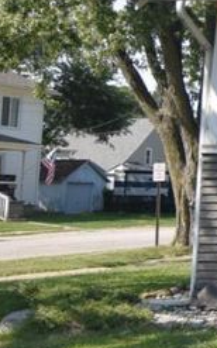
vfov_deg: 23.2
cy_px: 105
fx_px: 844
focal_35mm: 89
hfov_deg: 10.3
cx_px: 666
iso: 200
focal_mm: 14
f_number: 7.1
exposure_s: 1/250
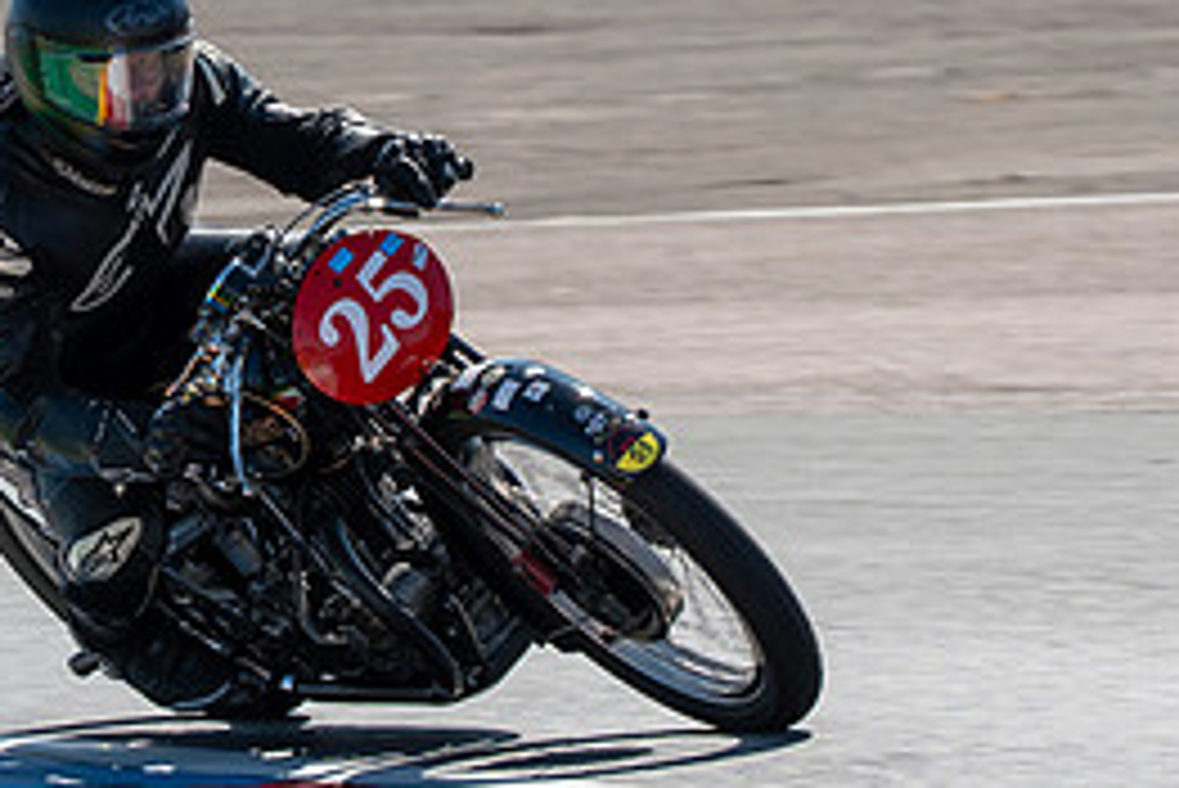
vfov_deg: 2.5
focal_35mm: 553
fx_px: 18120
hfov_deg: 3.7
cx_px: 331
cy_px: 402
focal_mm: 200
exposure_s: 1/320
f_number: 9
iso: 160
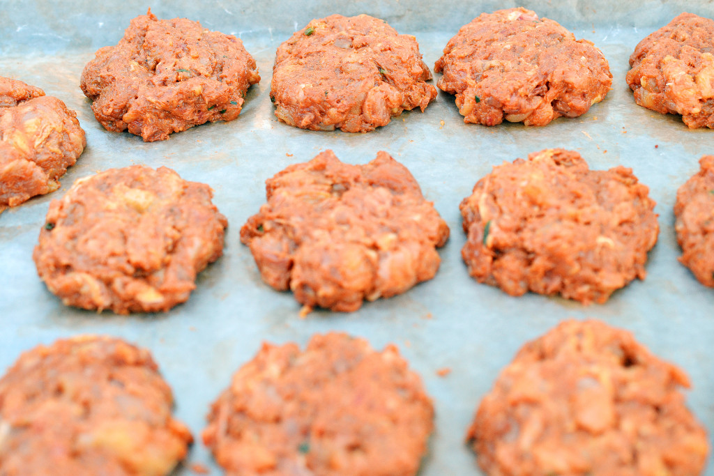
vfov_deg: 22.6
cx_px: 357
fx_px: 1190
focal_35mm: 60
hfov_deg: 33.4
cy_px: 238
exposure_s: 1/100
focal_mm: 40
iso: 800
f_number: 5
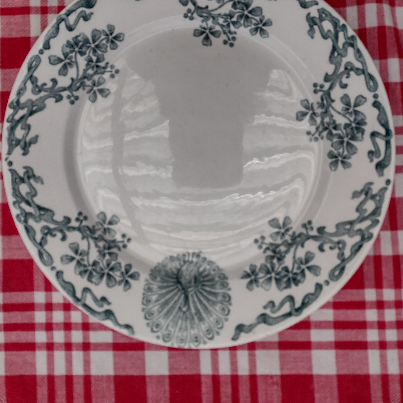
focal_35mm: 32
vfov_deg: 50.2
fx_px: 421
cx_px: 202
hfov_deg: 51.1
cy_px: 134
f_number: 1.7
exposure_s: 1/148
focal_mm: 4.71
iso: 100
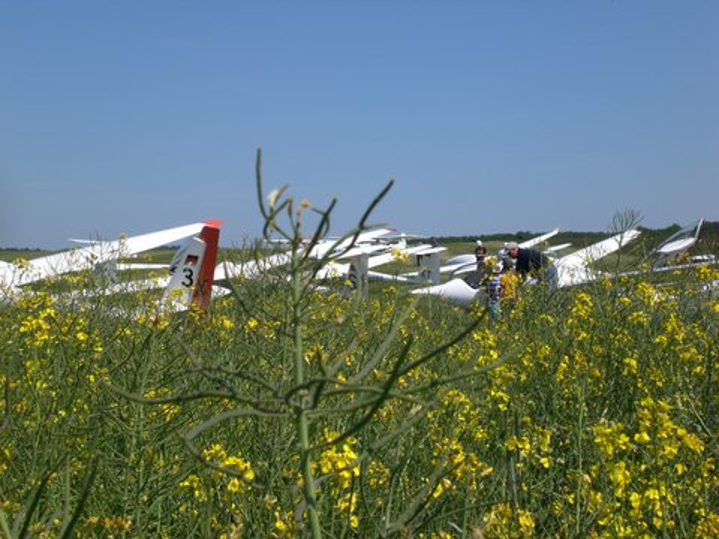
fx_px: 1309
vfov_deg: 23.3
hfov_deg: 30.7
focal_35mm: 63
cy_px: 270
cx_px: 360
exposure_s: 1/500
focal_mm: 10.4
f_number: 5.7
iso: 50
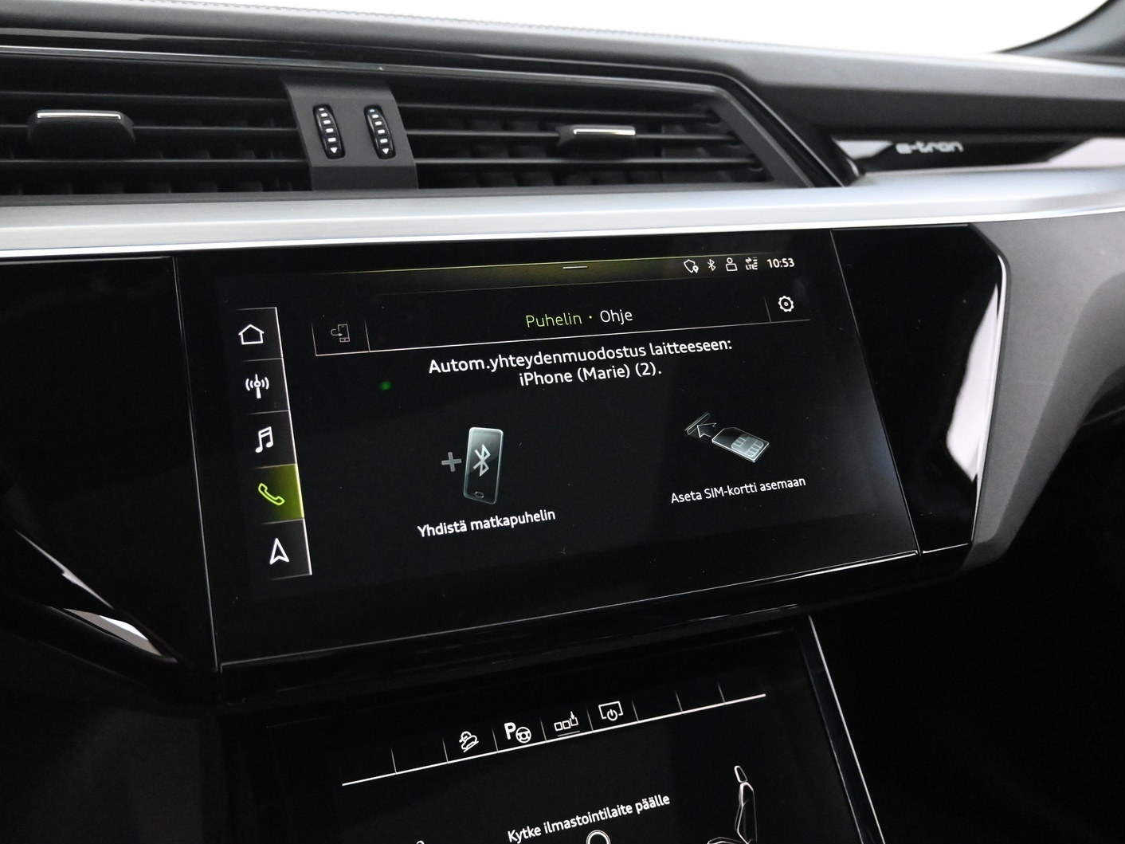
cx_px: 518
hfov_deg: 56.3
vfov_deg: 43.8
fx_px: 1049
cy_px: 419
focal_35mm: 32
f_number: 3.8
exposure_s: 1/30
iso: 8000
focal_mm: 19.5
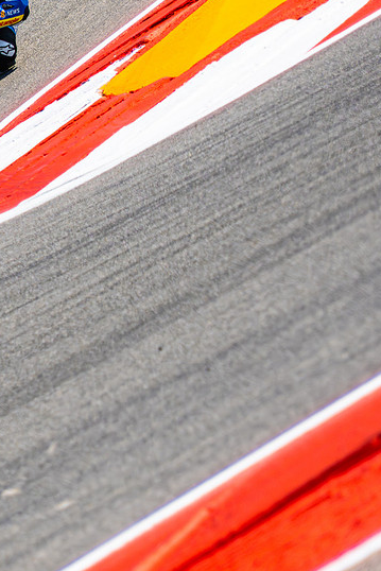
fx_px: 11342
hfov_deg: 1.9
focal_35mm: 715
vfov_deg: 2.9
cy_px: 113
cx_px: -151
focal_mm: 200
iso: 800
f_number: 5.6
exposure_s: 1/4000
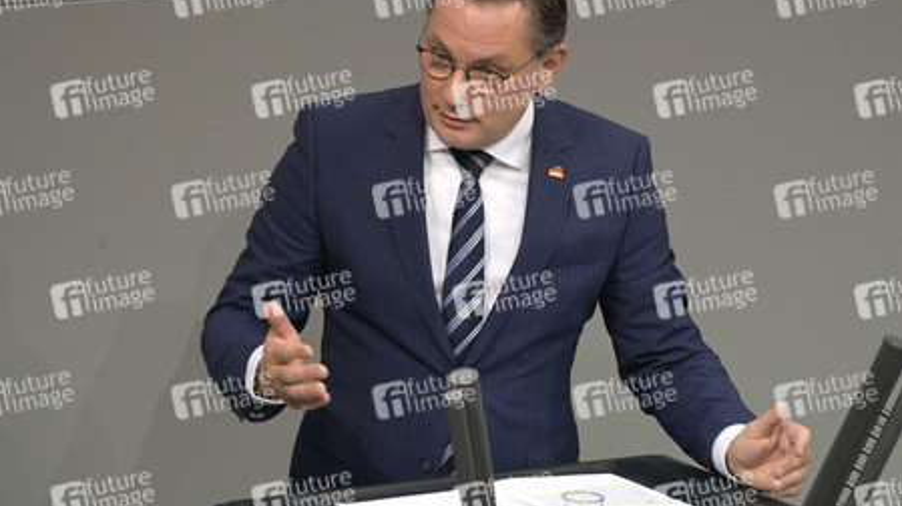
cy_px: 245
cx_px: 451
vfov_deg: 2.7
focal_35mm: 442
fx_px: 10566
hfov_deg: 4.9
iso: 10000
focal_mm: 420
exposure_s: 1/320
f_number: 5.6
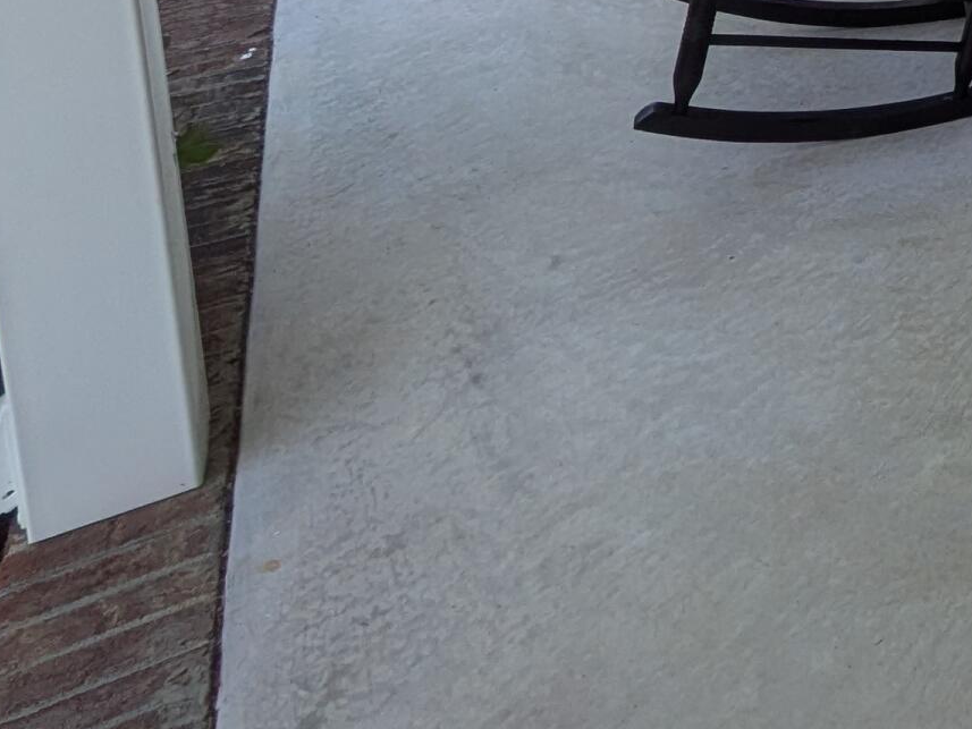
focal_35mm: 49
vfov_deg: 23.8
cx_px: 1420
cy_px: -354
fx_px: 1376
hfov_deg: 27.9
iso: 50
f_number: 2.2
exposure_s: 1/1035
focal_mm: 1.83
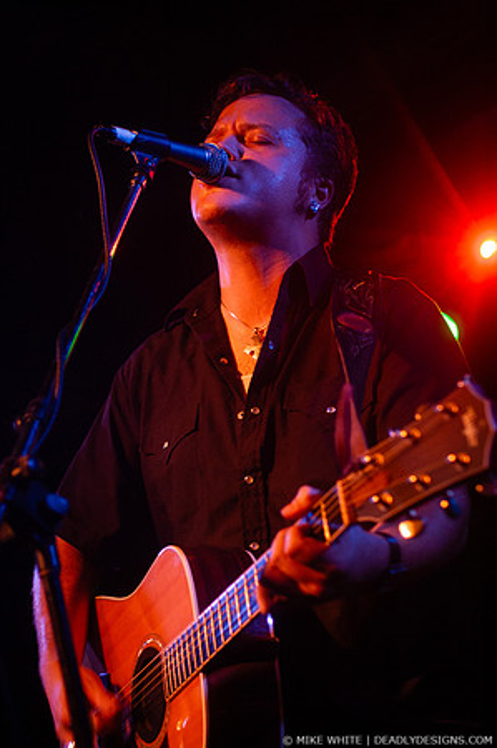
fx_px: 1494
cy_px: 374
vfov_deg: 28.1
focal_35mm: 72
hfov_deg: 18.9
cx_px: 248
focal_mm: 48
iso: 800
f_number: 2.8
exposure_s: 1/60
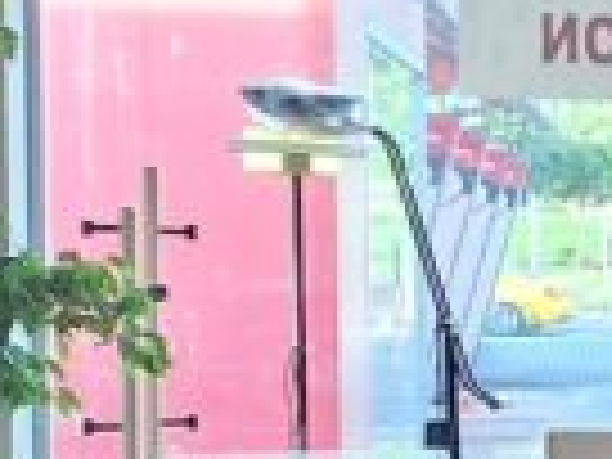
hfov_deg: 8.5
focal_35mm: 173
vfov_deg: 8.5
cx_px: 2115
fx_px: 3059
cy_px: 418
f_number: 1.8
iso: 64
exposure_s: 1/100
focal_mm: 5.54
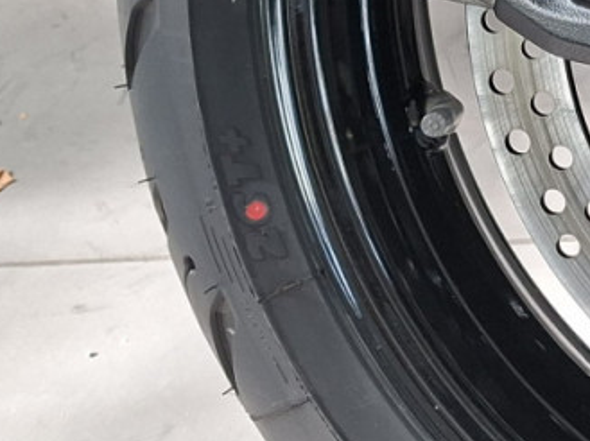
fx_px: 1907
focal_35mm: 112
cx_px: 934
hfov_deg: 15.9
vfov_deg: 12.7
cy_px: -152
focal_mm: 5.54
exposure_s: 1/120
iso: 50
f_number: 1.8
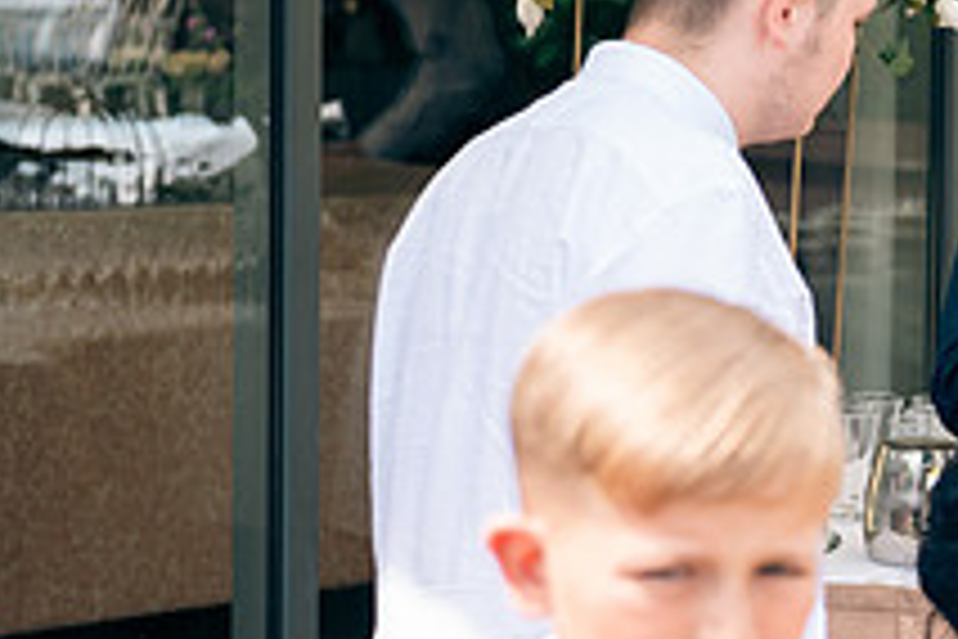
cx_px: 1300
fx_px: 4204
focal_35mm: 158
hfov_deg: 12.5
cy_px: 245
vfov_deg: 8.7
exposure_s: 1/250
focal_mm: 58
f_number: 3.5
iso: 80
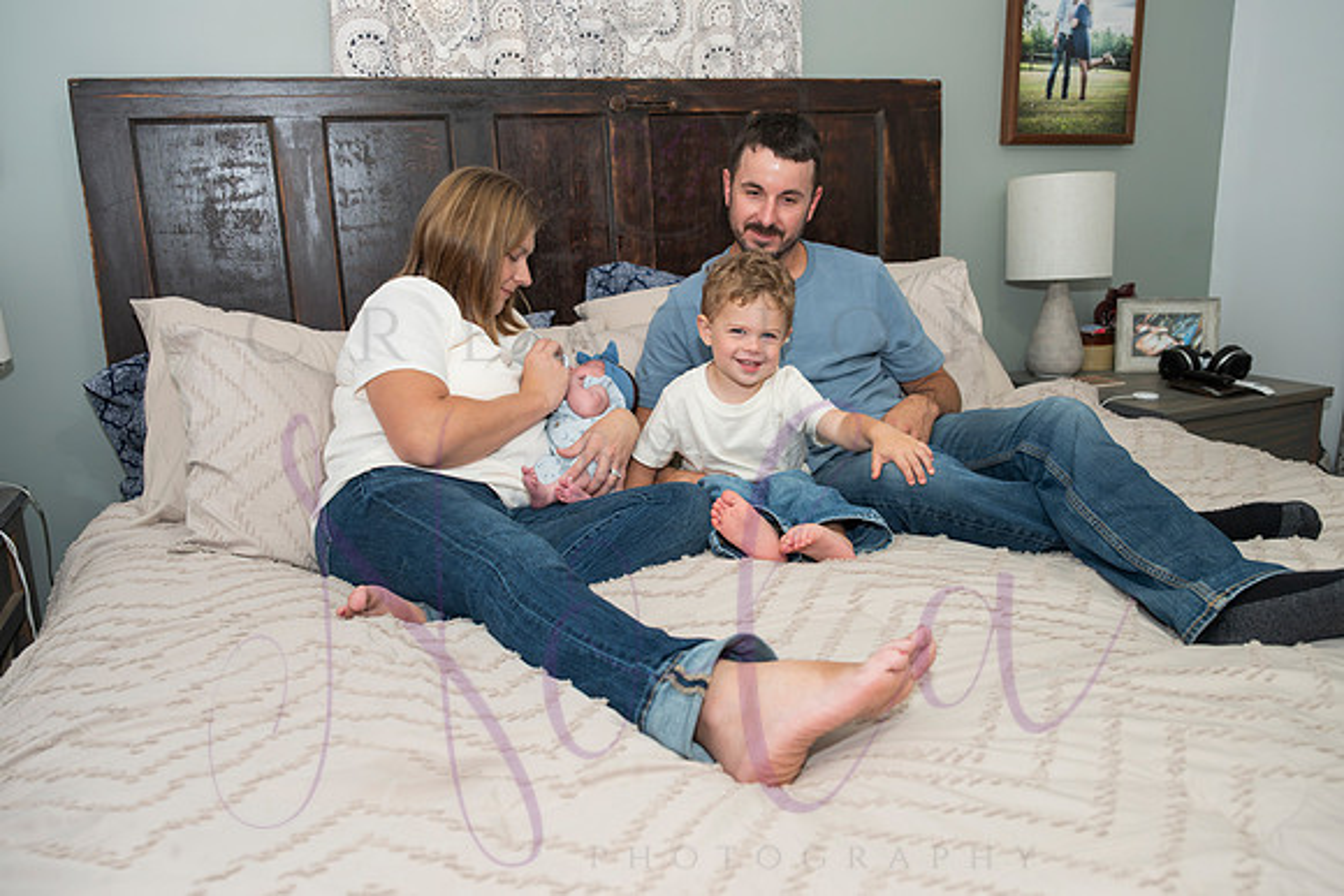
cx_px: 656
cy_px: 437
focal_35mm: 28
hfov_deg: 65.2
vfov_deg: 46.2
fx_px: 1051
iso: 800
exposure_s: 1/320
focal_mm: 27
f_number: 4
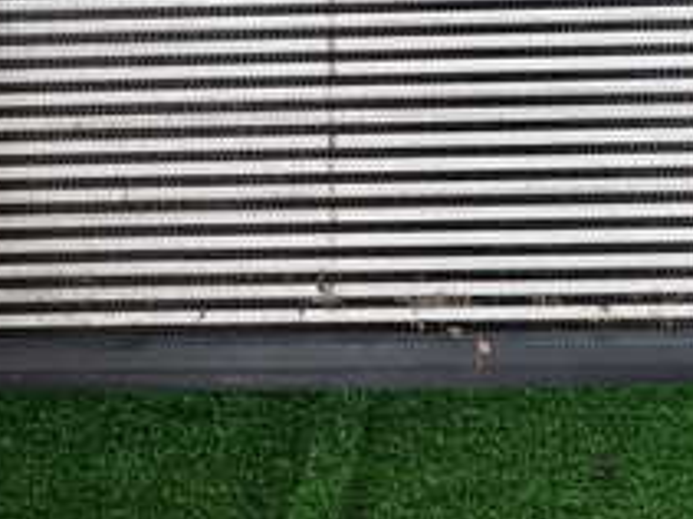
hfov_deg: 27.3
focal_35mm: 71
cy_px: -43
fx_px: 1421
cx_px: 460
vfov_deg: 19.8
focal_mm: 4.5
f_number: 2
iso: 125
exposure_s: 1/125
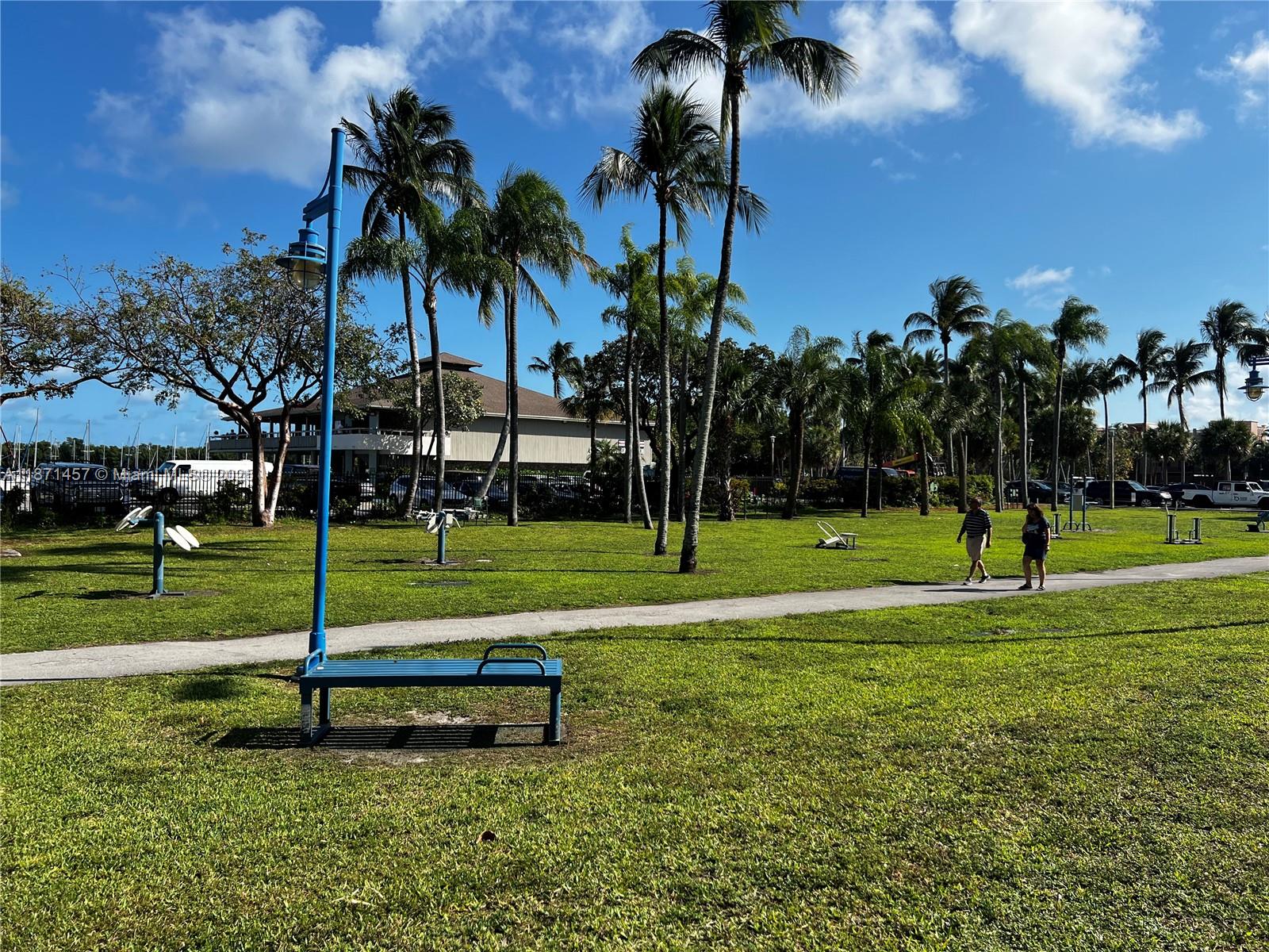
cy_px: 476
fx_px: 953
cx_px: 634
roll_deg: -0.7
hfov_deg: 67.3
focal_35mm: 26
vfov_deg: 53.1
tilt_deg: +0.0
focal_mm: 5.7
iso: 50
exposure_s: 1/3831
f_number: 1.5
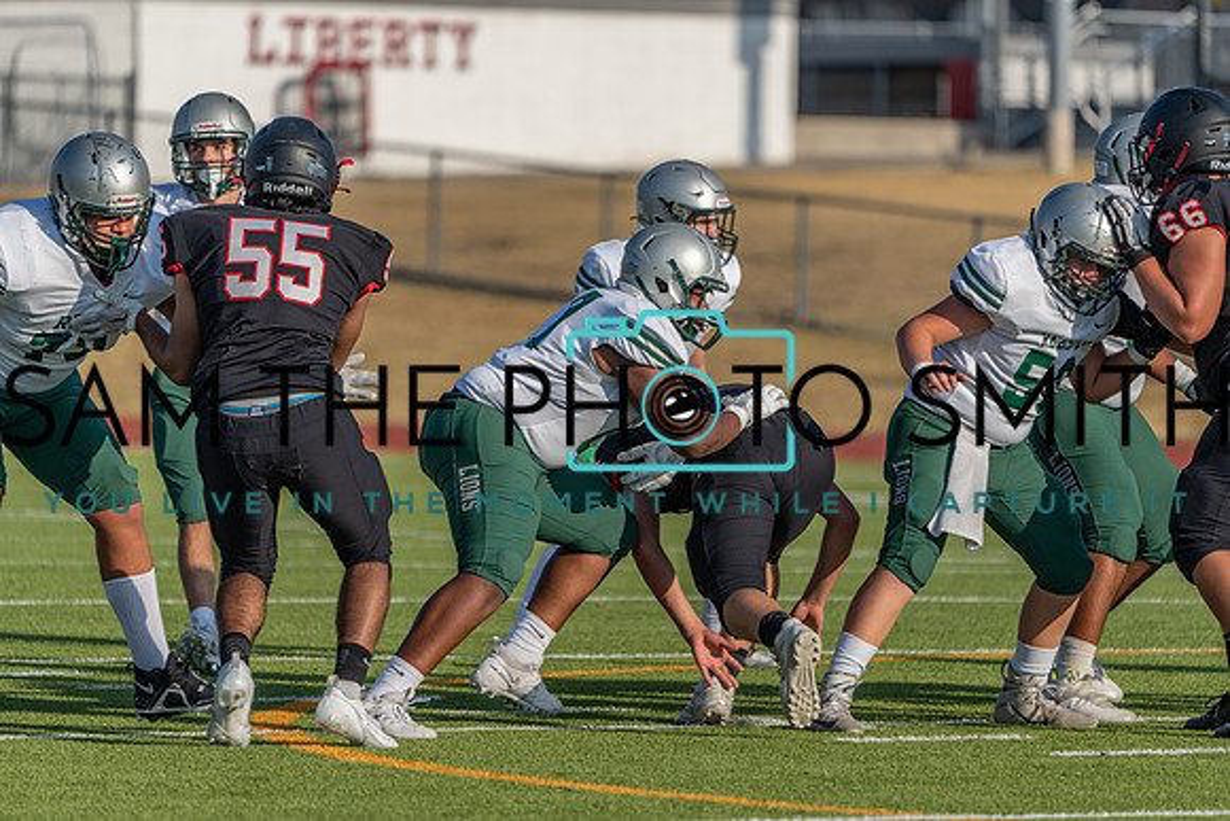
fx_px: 12849
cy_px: 410
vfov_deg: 3.7
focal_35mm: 376
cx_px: 615
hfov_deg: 5.5
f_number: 5.6
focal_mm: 376
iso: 200
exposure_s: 1/1250
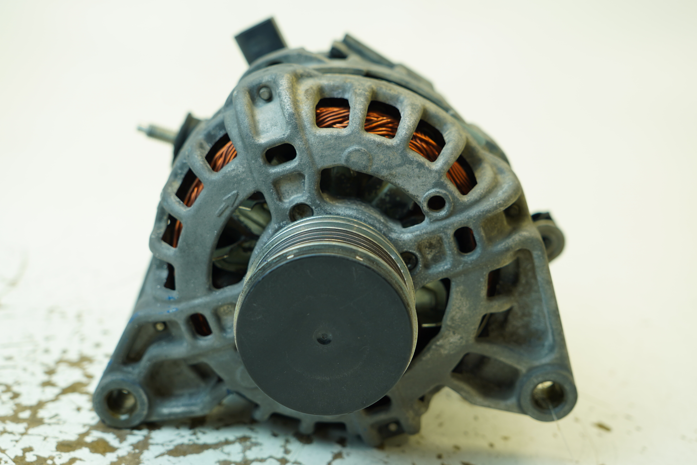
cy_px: 232
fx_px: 987
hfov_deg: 38.9
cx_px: 348
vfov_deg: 26.5
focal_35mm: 51
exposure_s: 1/60
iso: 160
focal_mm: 34
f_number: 4
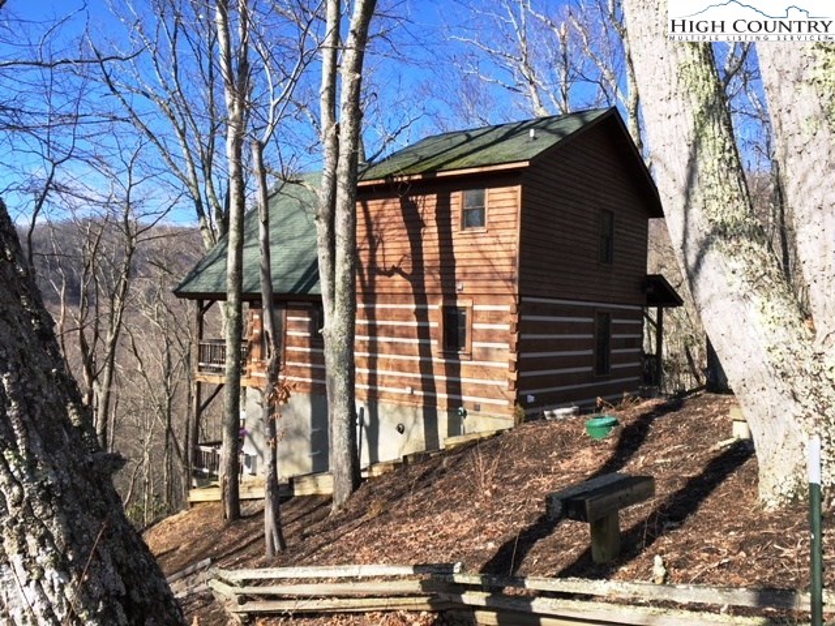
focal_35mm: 29
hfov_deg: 61.7
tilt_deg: +0.2
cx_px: 418
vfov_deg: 48.2
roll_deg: -1.6
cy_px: 313
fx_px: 700
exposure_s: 1/836
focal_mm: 4.15
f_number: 2.2
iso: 25
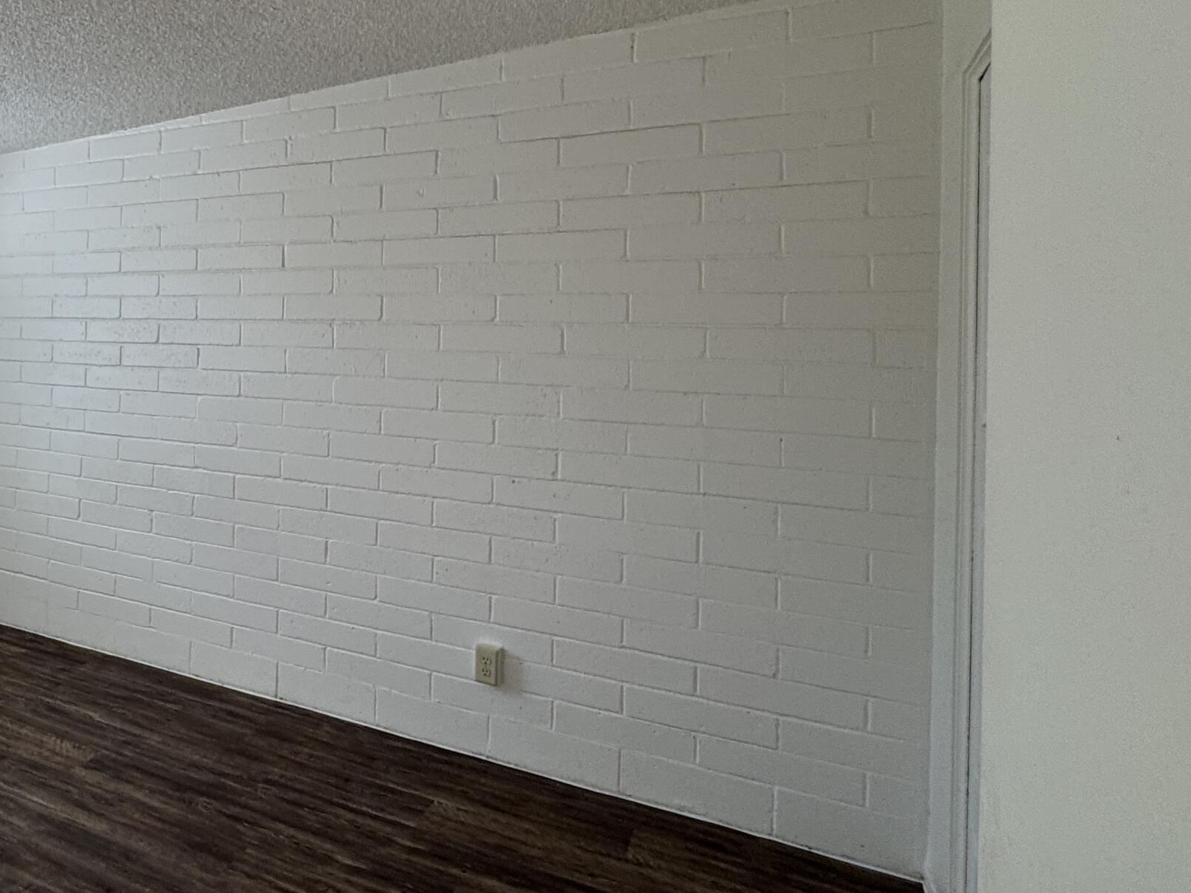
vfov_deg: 52.5
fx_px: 895
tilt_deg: -0.2
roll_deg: -1.2
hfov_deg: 60.8
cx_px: 210
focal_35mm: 26
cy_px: 334
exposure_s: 1/120
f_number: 2.2
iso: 80
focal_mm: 2.22
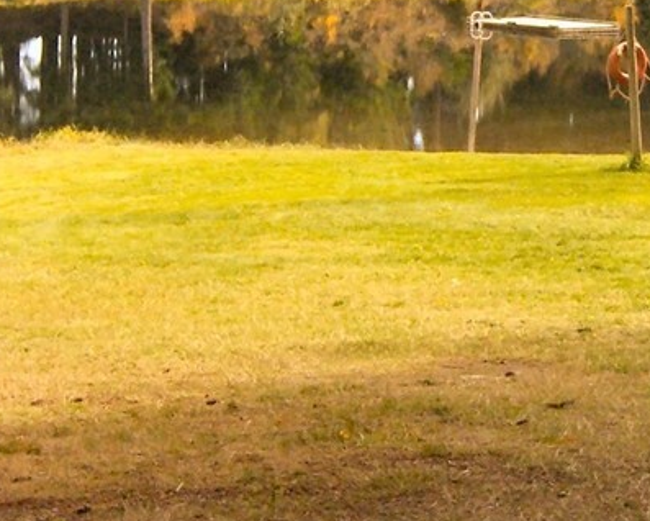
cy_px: 70
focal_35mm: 118
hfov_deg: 16.2
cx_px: 504
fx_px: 2271
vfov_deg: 13.0
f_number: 3.2
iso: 200
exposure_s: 1/800
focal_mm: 6.4
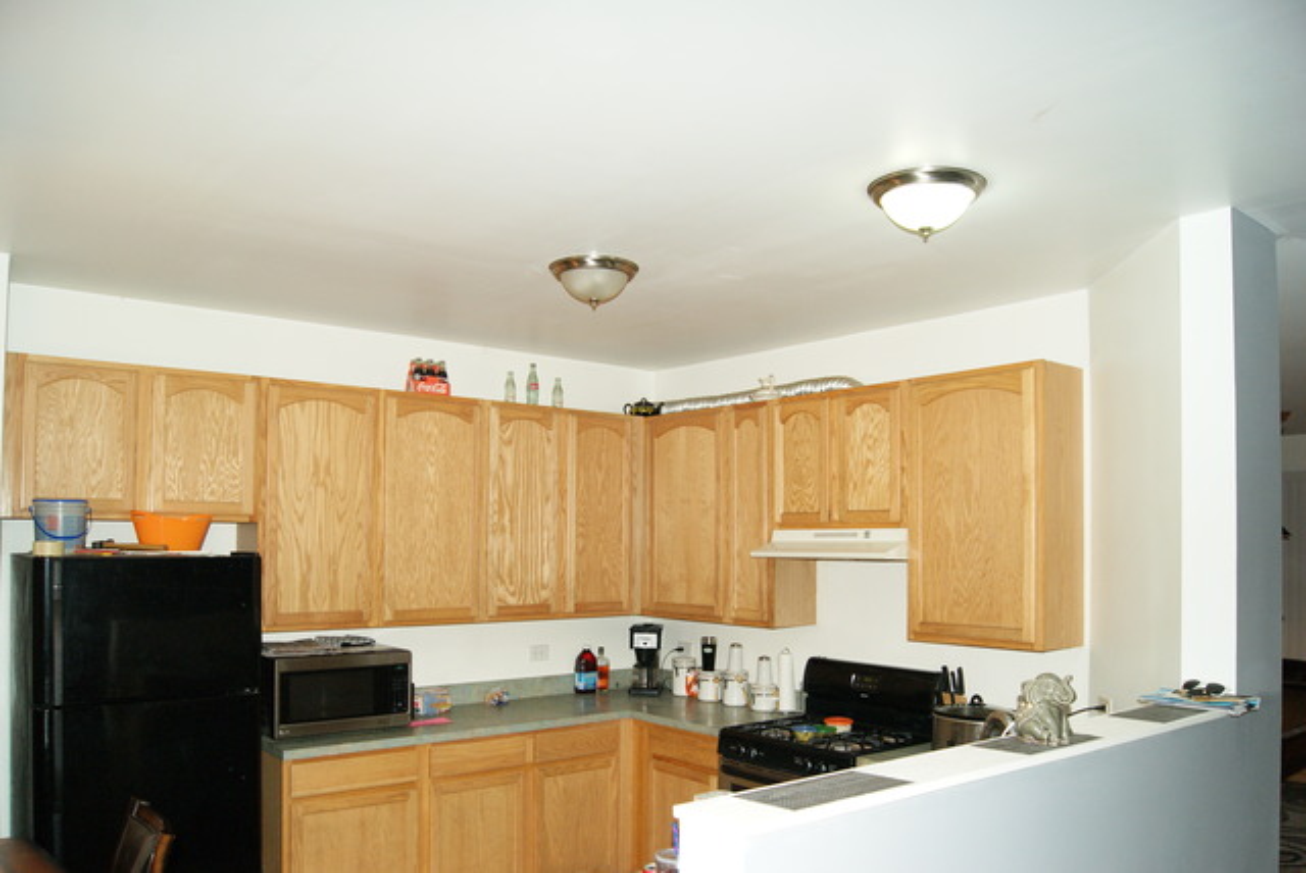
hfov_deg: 67.3
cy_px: 436
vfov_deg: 48.0
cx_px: 653
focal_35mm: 27
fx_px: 980
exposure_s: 1/60
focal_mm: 18
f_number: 5.6
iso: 400
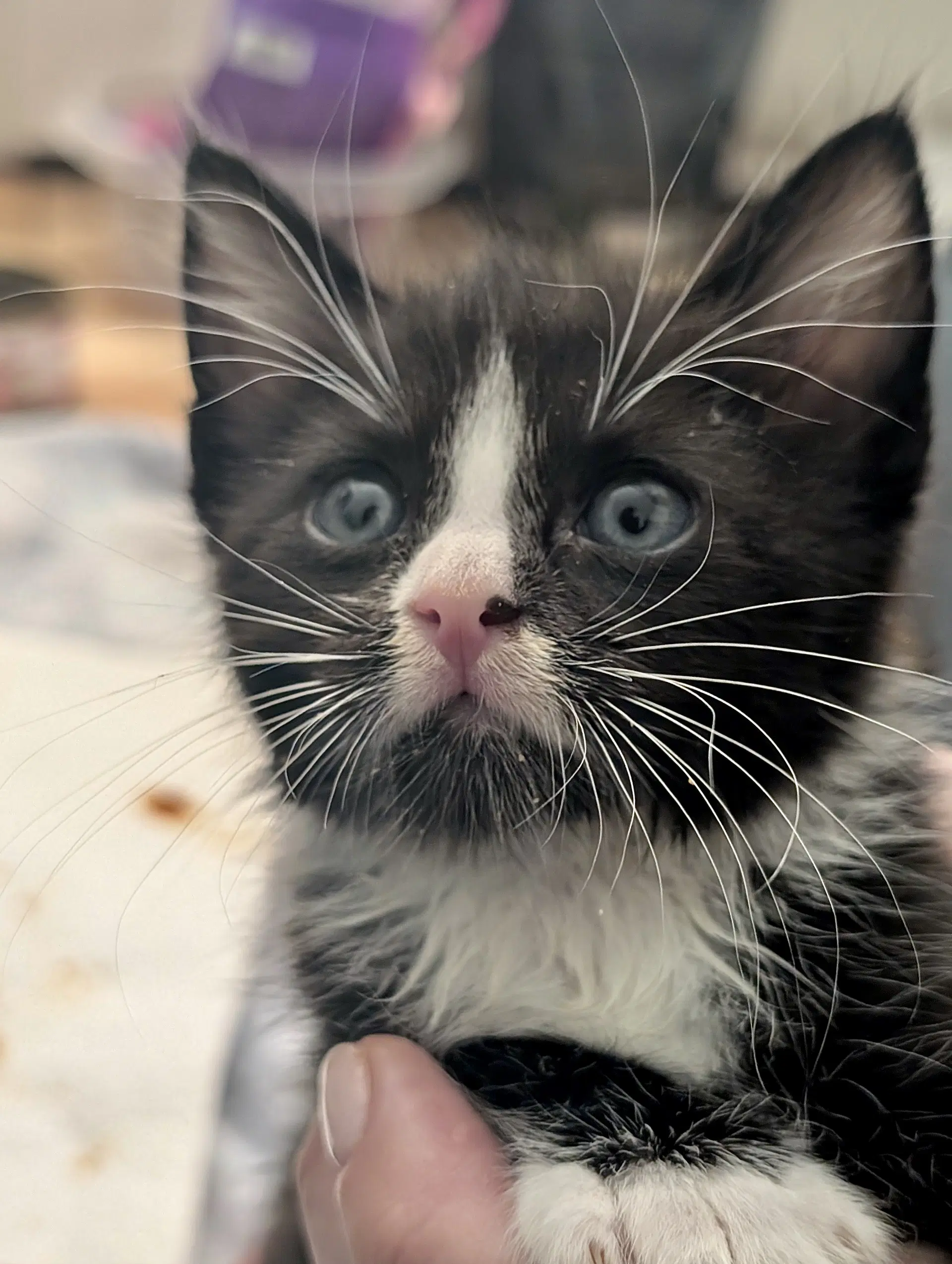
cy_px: 632
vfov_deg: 38.9
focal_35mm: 49
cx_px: 476
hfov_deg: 29.7
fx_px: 1792
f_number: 1.68
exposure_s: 1/62
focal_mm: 6.9
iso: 486
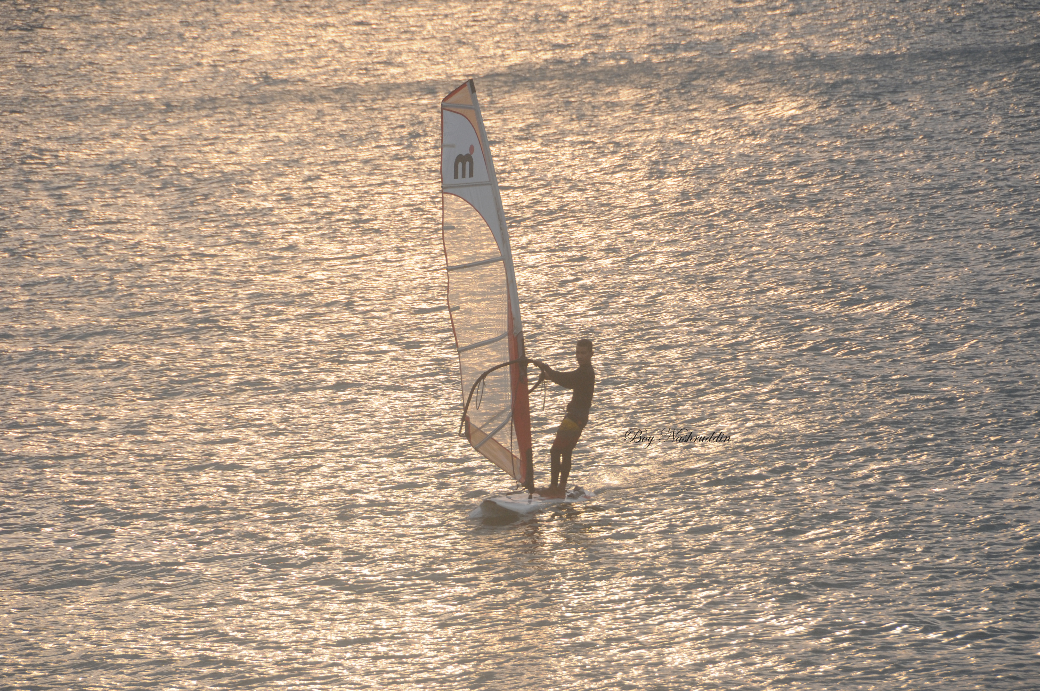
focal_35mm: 300
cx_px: 520
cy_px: 346
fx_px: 8656
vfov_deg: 4.6
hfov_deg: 6.9
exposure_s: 1/200
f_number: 9
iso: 200
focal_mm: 200
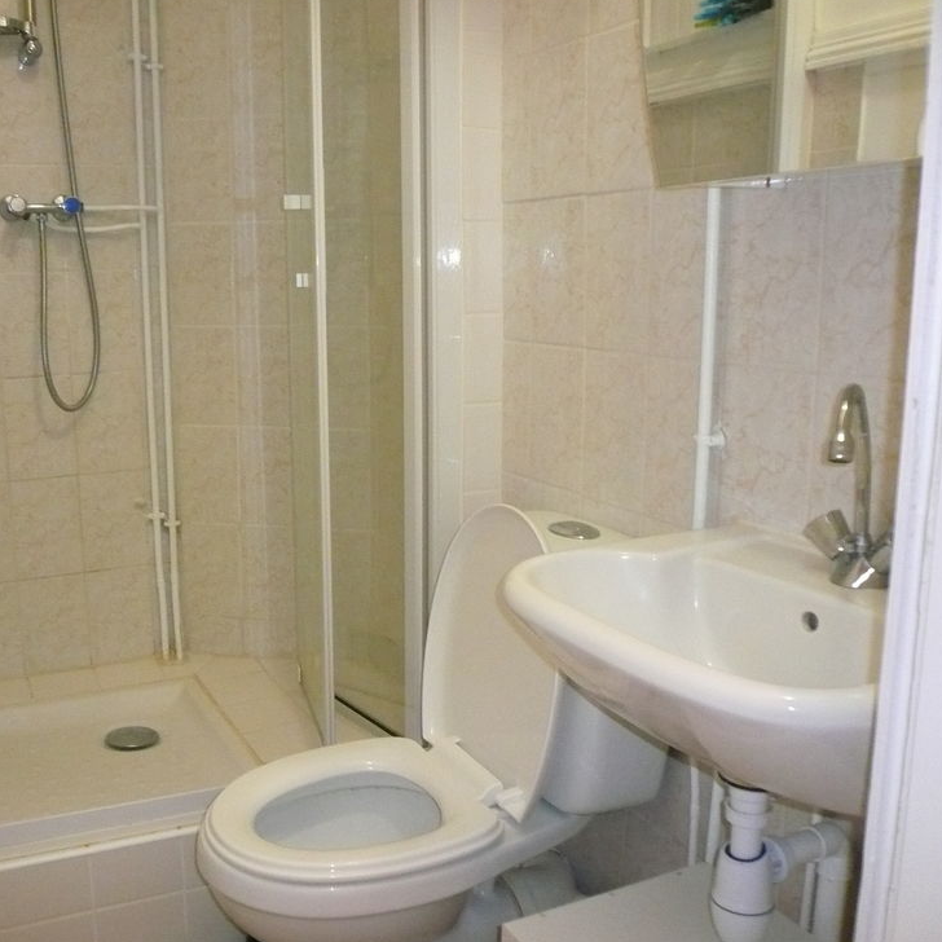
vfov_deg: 48.4
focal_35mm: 34
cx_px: 313
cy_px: 477
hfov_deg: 47.6
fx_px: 1047
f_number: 2.8
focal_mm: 4.6
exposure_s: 1/30
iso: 400
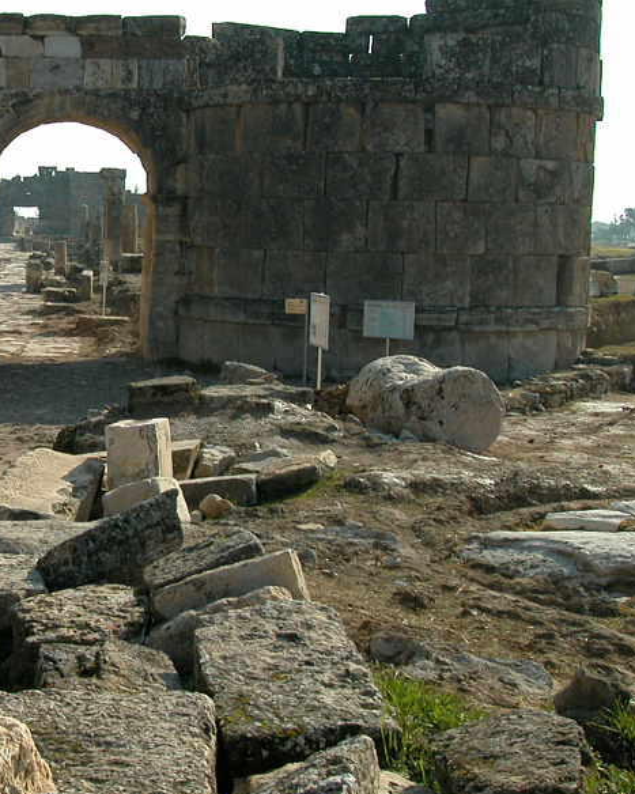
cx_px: -54
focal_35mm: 65
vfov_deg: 29.0
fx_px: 1527
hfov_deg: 22.3
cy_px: 303
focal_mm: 9.7
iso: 100
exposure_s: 1/374
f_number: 6.2
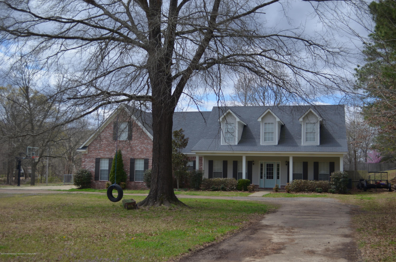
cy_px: 131
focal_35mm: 44
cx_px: 198
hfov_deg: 45.0
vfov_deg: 30.7
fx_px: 478
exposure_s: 1/1600
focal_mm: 29
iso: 200
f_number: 4.5
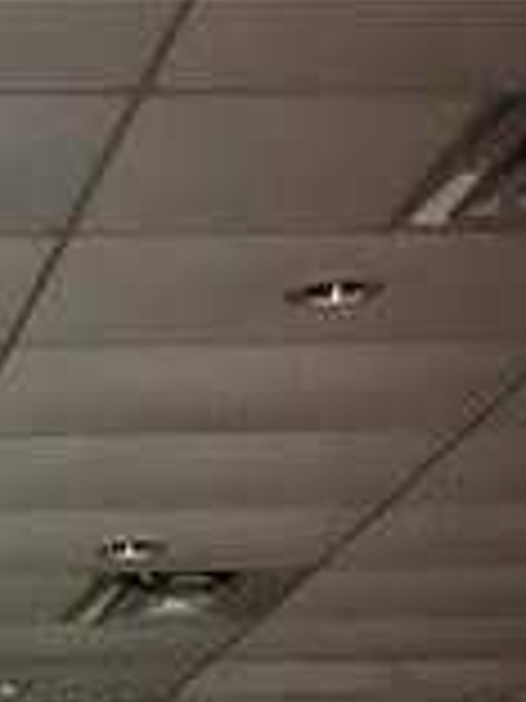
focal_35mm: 128
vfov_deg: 12.1
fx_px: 2593
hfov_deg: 10.8
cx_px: -436
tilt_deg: -4.1
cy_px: 1724
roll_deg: -0.6
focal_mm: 5.7
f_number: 1.5
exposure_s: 1/30
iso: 800
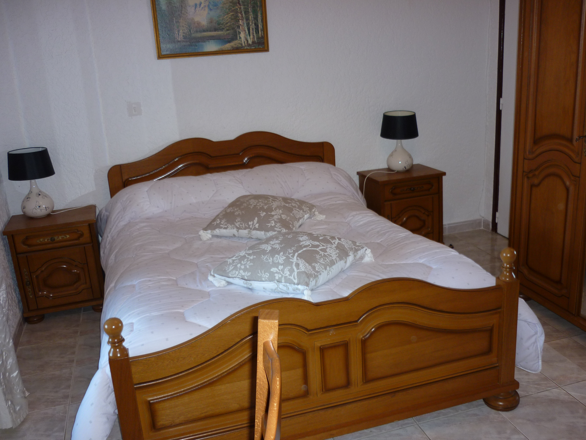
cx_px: 293
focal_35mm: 33
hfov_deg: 55.4
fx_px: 559
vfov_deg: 42.9
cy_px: 220
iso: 100
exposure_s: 1/30
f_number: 2.8
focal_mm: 5.5
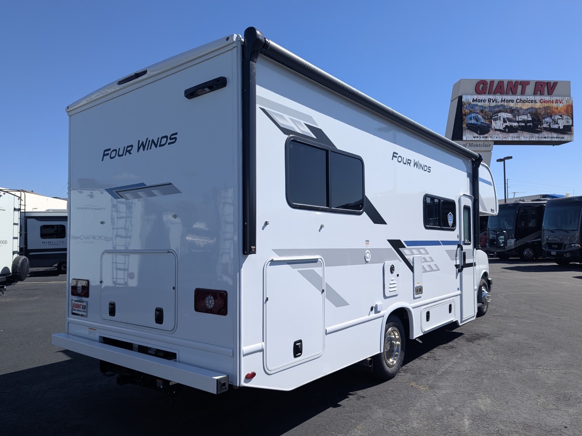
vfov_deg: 54.9
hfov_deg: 69.4
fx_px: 420
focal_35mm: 25
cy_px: 224
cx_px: 295
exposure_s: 1/2309
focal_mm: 6.81
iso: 46
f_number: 1.85
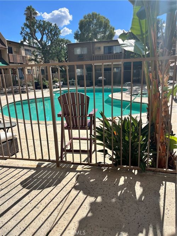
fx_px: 177
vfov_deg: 67.3
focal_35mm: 26
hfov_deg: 53.0
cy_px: 118
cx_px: 88
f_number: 1.6
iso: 50
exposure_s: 1/3876
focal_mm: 5.1
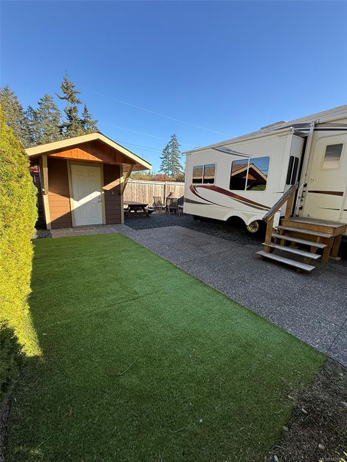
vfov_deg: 102.1
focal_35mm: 14
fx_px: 187
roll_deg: -2.3
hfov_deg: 85.7
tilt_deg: -12.4
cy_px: 231
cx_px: 174
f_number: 2.2
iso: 50
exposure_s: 1/296
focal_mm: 2.22
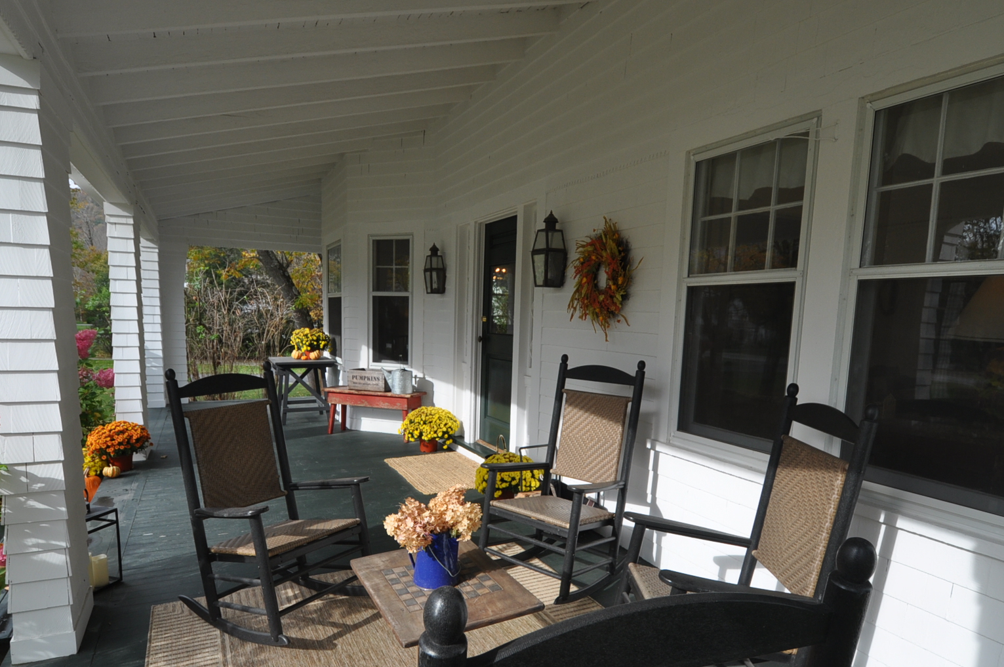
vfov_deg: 59.2
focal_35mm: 21
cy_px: 374
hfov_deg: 81.3
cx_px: 494
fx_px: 585
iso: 200
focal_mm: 10
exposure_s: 1/200
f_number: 7.1
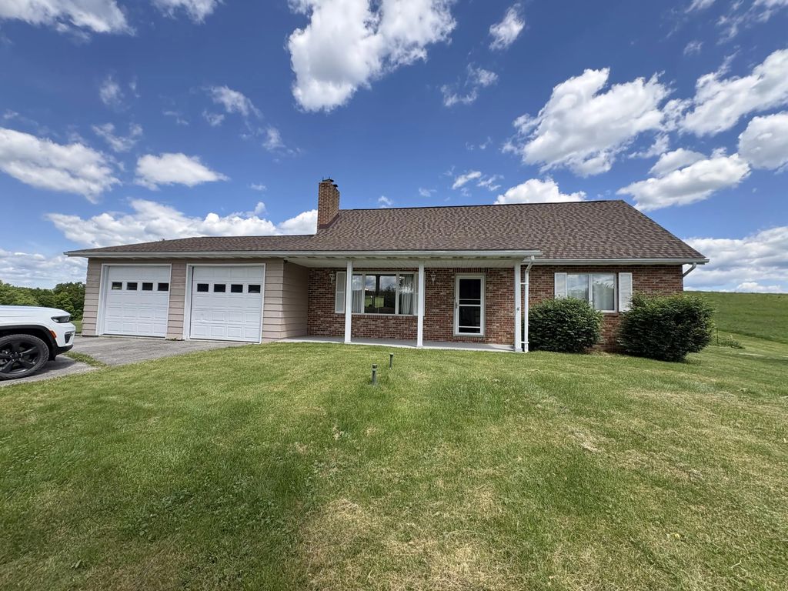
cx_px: 394
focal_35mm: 14
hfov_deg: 102.1
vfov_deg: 85.7
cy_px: 296
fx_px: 319
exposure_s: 1/1236
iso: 64
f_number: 2.2
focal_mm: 2.22
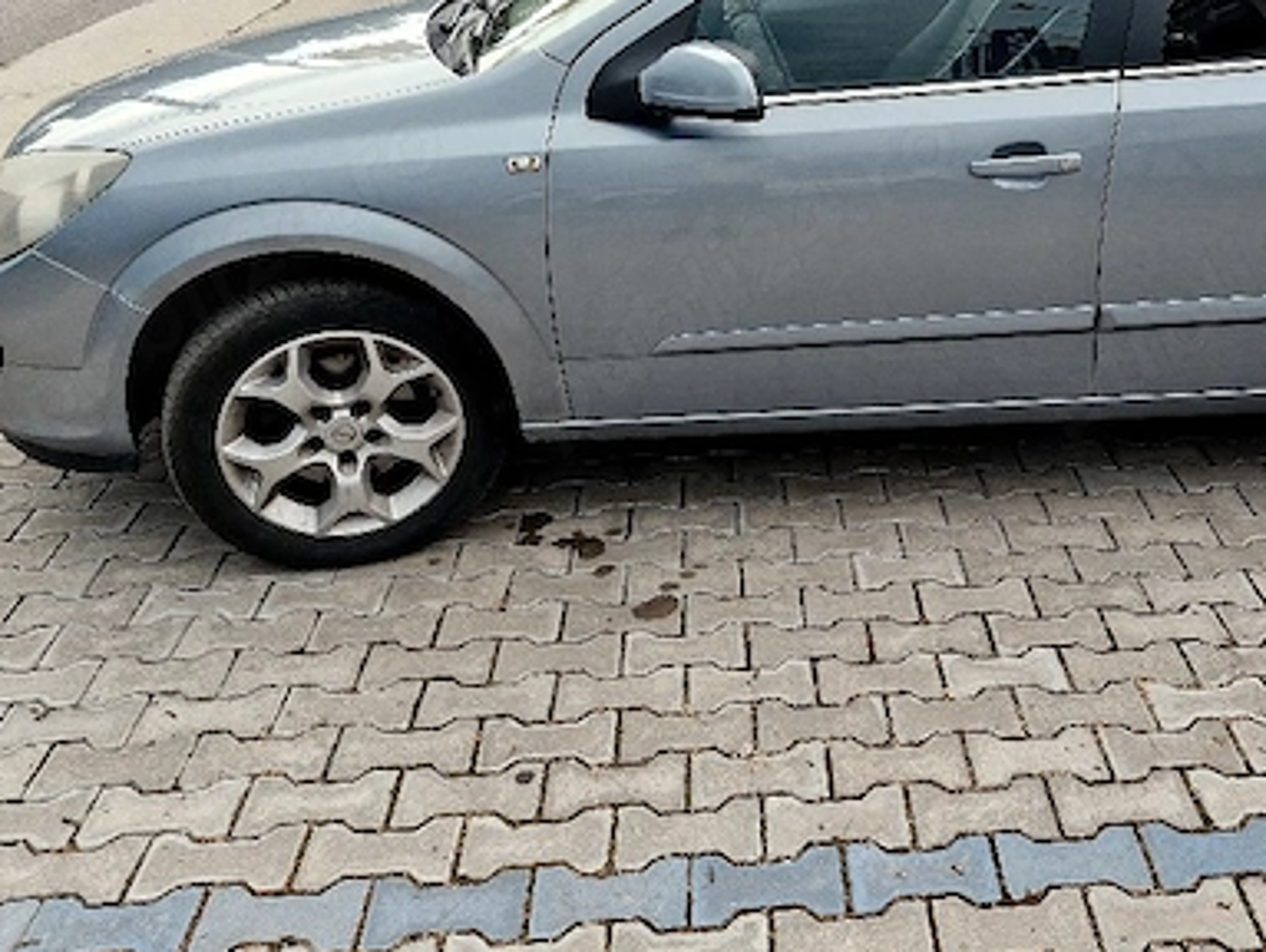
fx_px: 1318
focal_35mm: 36
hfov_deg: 50.1
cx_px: 873
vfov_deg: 39.1
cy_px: 291
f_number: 1.8
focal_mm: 5.54
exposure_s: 1/182
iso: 125
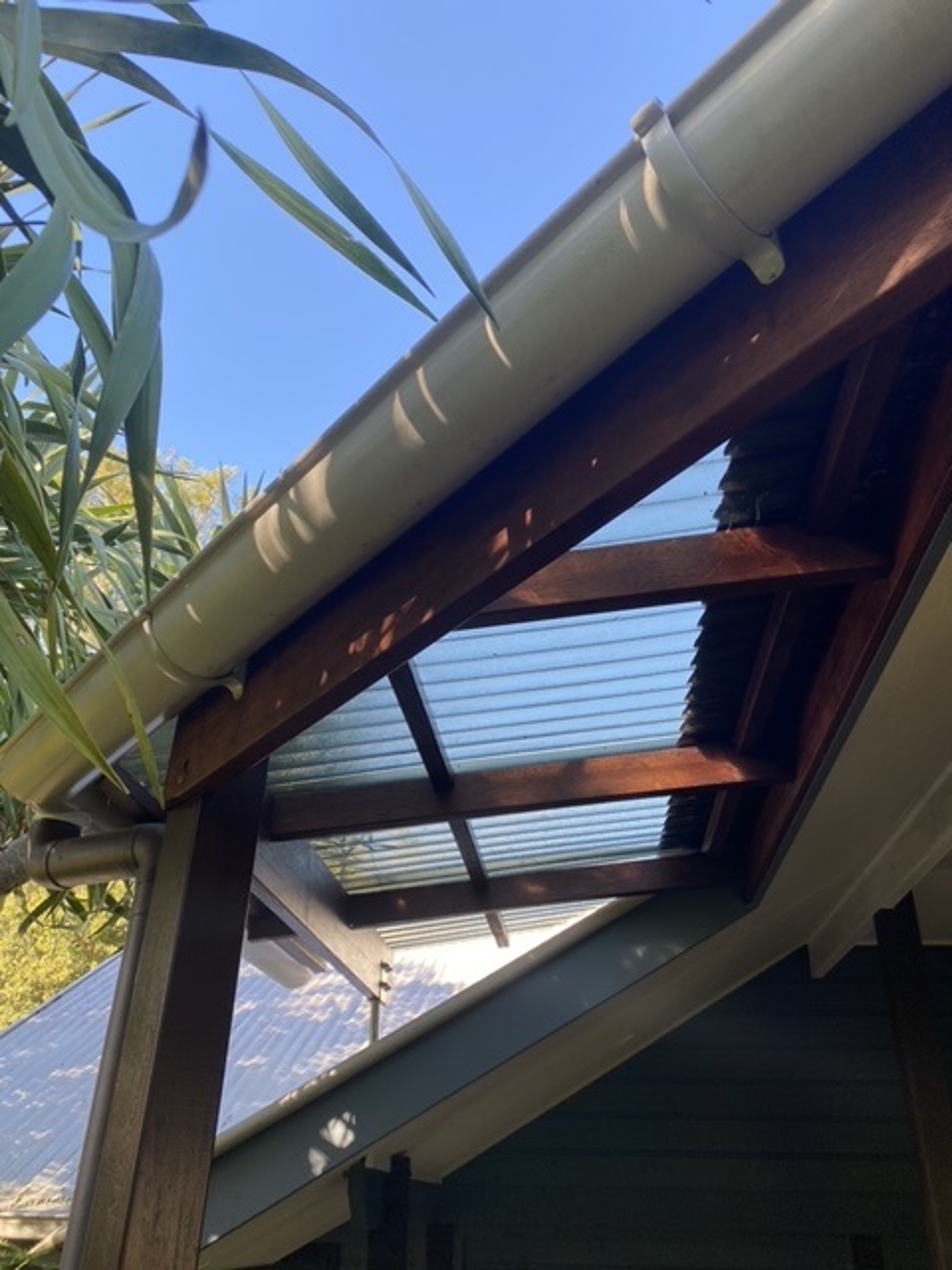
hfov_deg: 53.1
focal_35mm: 26
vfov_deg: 67.3
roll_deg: -0.8
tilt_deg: +29.4
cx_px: 476
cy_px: 635
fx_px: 953
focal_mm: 4.25
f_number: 1.8
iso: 32
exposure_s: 1/158
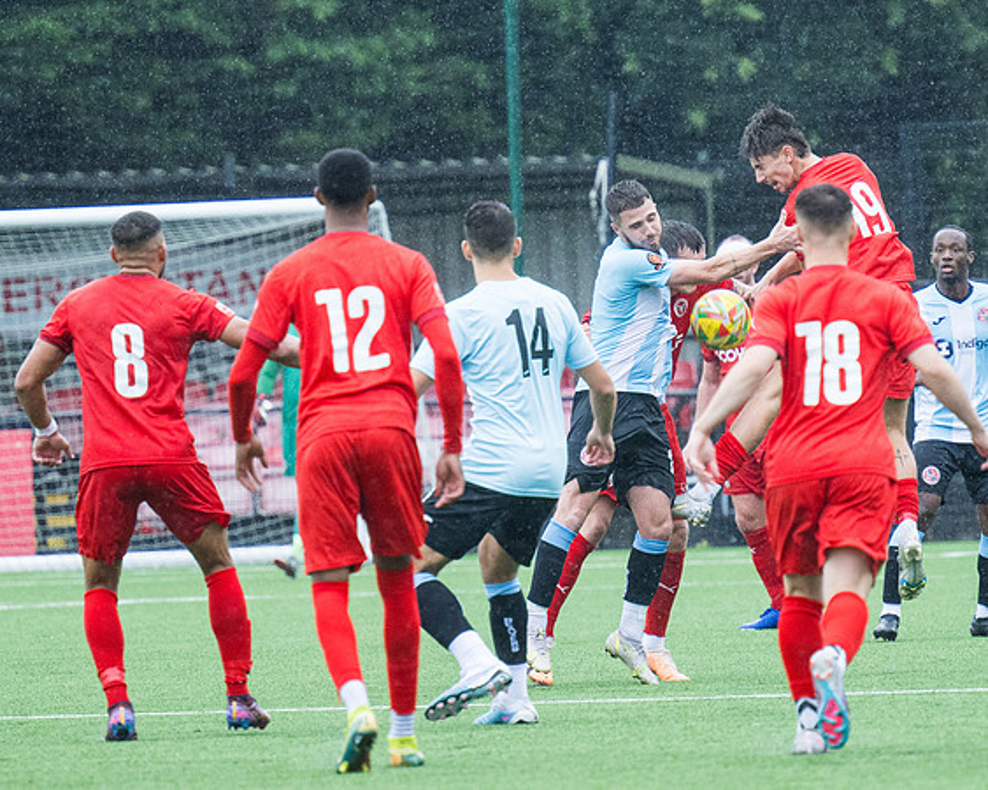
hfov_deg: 3.8
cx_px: 615
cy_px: 247
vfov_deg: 3.0
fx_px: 14940
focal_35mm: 511
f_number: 4
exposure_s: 1/1250
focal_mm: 220
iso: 1000
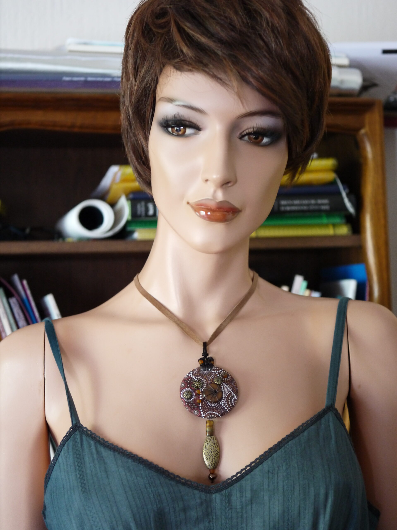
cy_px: 265
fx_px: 917
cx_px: 198
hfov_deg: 24.4
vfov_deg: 32.2
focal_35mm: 60
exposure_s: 1/40
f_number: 2.8
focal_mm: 30
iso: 800
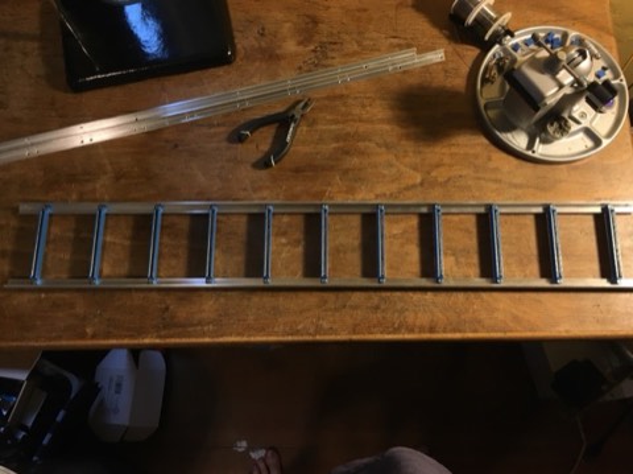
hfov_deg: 61.7
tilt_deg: -72.8
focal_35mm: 29
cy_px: 237
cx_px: 316
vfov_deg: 48.2
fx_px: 530
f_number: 2.2
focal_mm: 4.15
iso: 50
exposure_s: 1/30
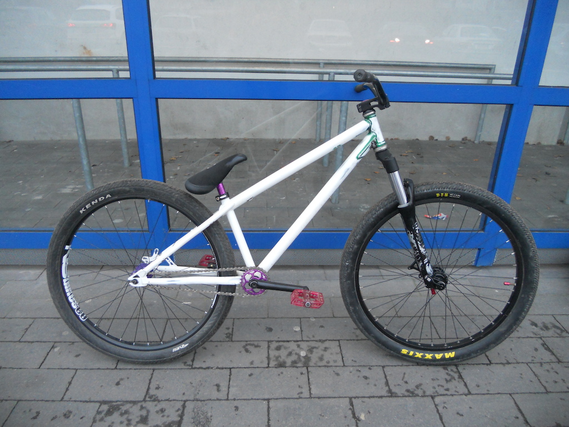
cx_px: 284
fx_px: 444
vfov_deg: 51.4
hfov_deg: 65.3
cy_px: 214
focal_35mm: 27
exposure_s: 1/30
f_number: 3.2
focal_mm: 4.9
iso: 250
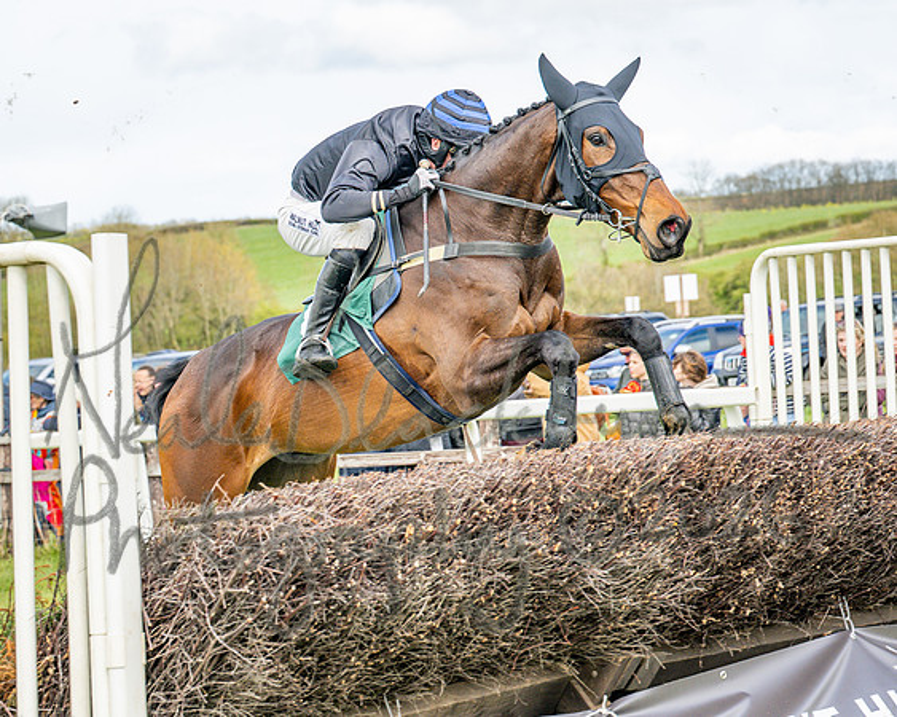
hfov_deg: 16.3
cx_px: 452
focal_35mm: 118
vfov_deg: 13.0
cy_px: 358
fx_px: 3140
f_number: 4.5
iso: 400
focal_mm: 70
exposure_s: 1/1250
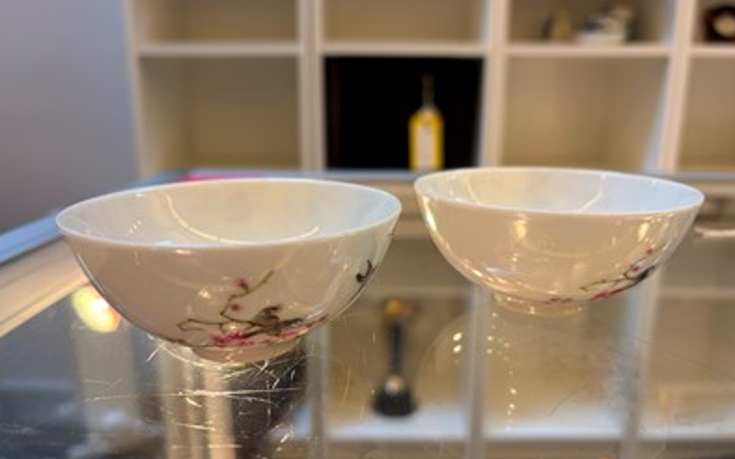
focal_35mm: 28
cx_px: 369
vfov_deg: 44.5
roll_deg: +0.2
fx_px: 561
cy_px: 252
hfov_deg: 66.5
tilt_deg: -14.4
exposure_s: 1/50
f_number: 1.6
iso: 80
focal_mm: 5.96
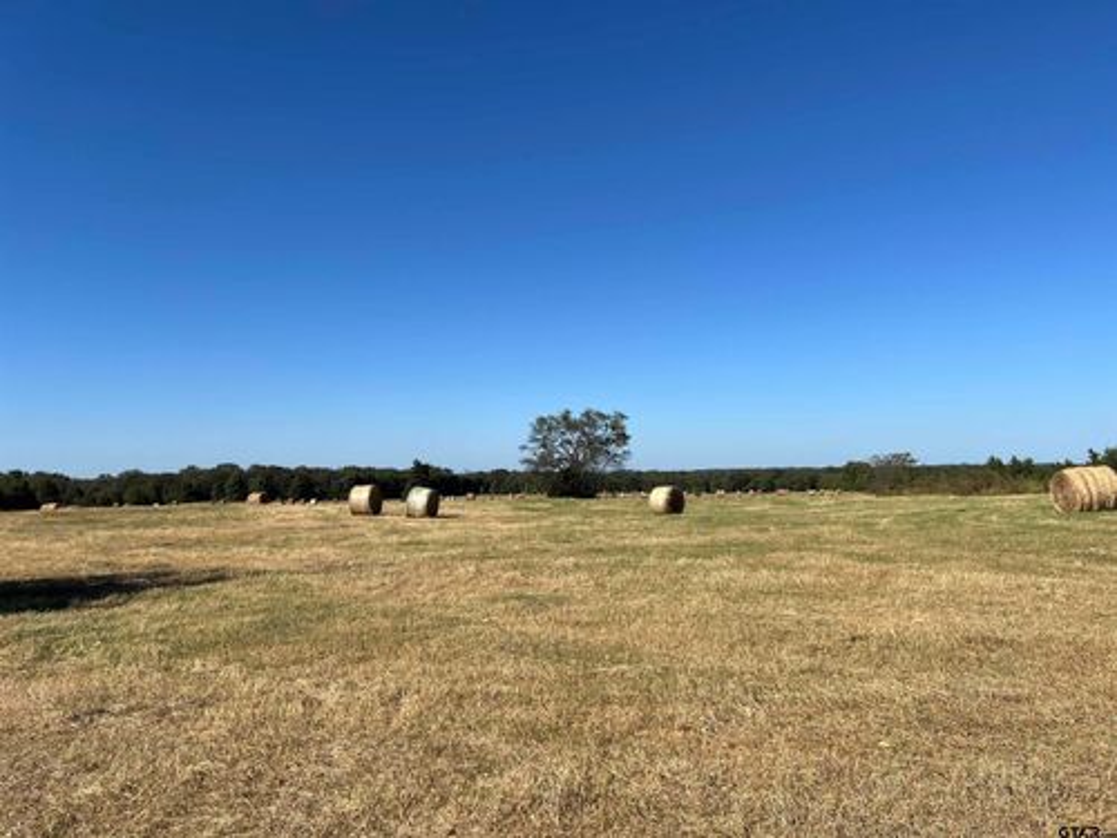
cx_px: 558
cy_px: 419
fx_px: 839
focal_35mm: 26
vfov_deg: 53.1
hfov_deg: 67.3
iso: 50
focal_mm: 5.7
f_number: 1.5
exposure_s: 1/5882
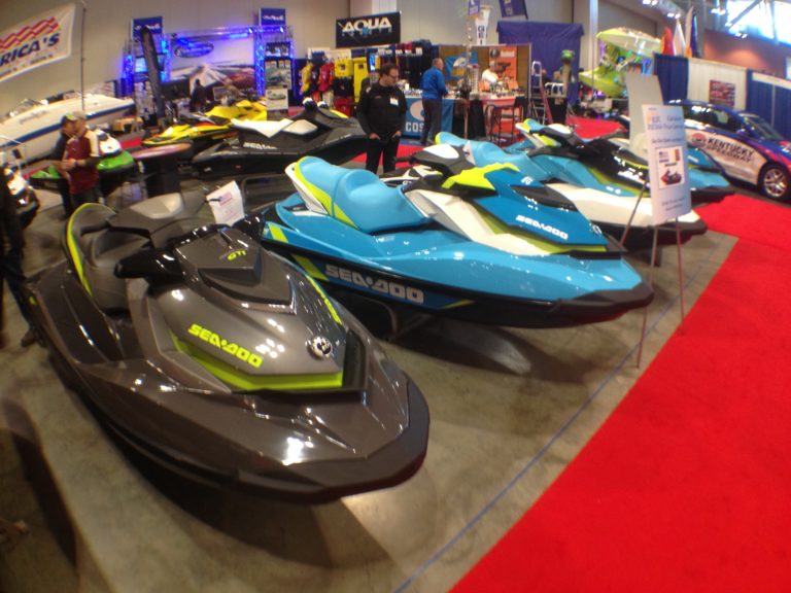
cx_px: 396
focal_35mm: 33
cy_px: 296
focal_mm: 4.12
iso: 100
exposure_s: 1/20
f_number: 2.4
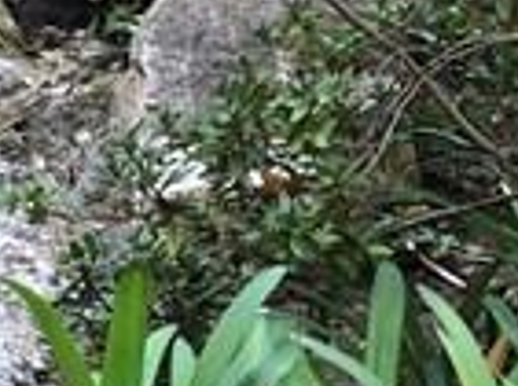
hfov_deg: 9.3
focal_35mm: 204
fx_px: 3045
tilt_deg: -11.4
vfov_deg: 7.2
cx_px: -386
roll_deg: +5.3
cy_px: 379
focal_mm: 4
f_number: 1.8
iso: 32
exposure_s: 1/30
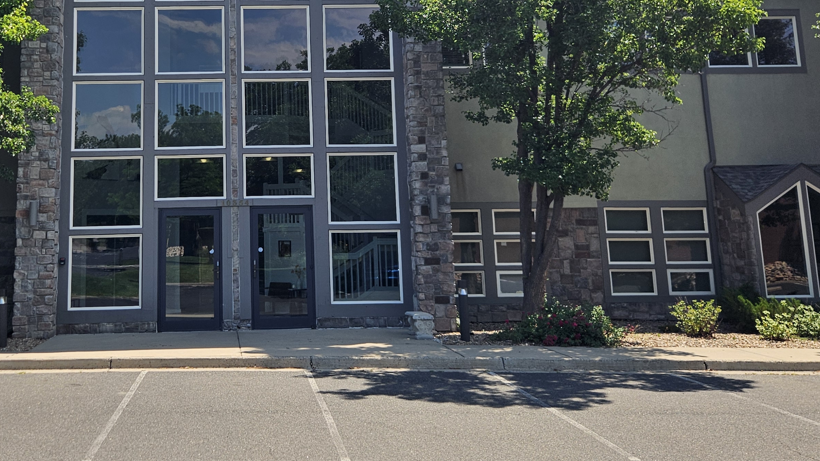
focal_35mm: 42
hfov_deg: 47.4
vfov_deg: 27.8
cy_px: 98
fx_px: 913
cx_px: 261
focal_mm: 5.4
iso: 32
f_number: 1.8
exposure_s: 1/1610
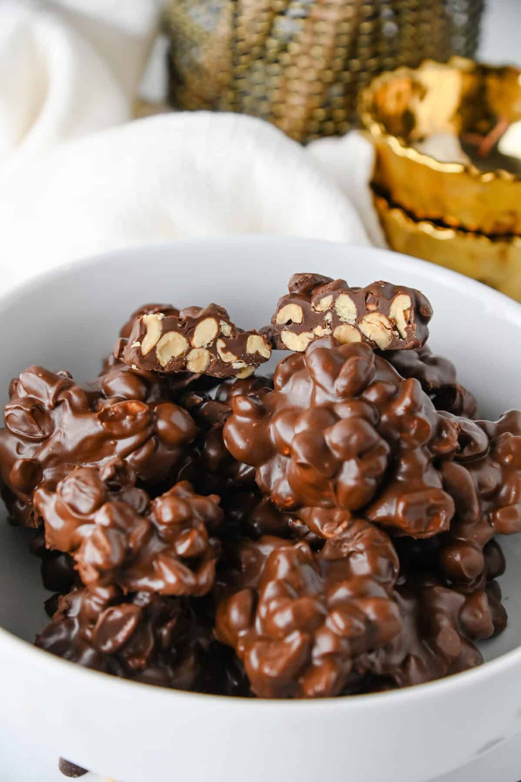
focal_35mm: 85
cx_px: 260
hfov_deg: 16.1
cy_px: 391
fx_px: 1847
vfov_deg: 23.9
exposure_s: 1/250
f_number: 5.6
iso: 2200
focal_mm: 85
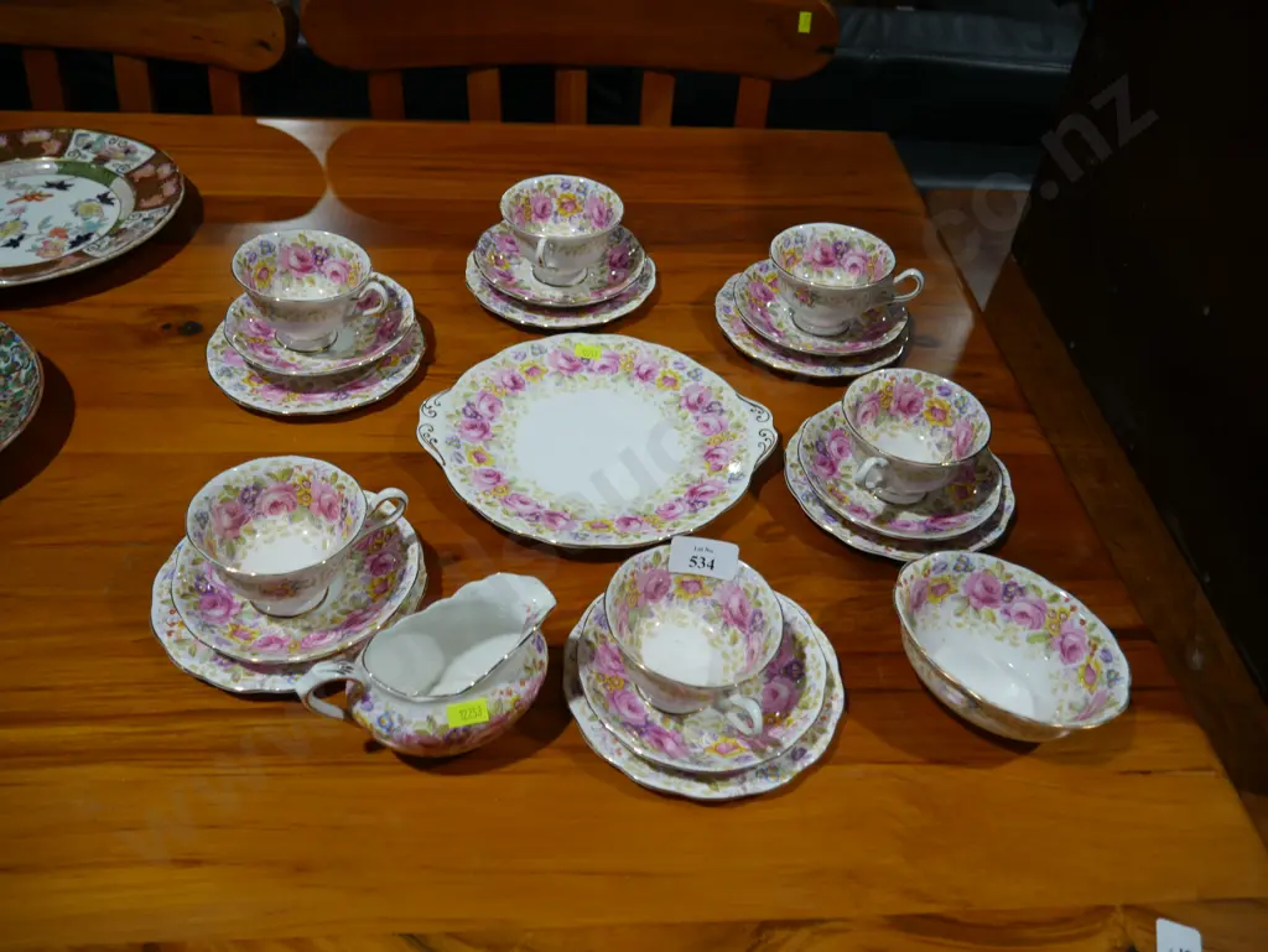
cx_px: 634
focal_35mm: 28
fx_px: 1026
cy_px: 476
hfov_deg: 63.4
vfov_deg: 49.8
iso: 200
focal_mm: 14
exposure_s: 1/125
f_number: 3.5
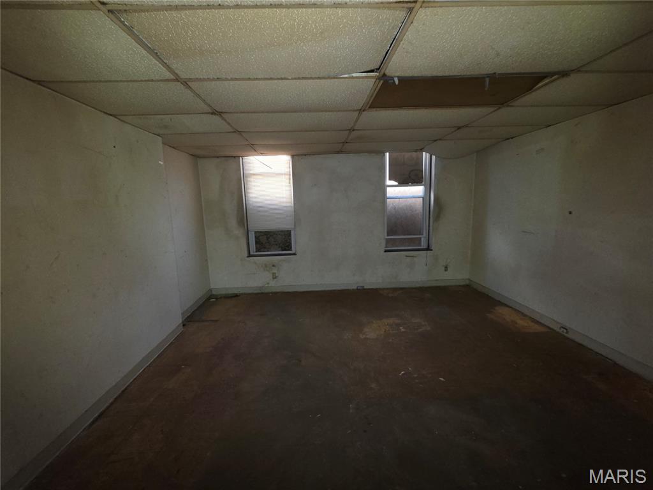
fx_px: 245
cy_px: 245
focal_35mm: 13
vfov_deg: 89.9
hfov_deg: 106.2
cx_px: 326
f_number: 1.9
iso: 320
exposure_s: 1/30
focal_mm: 2.2
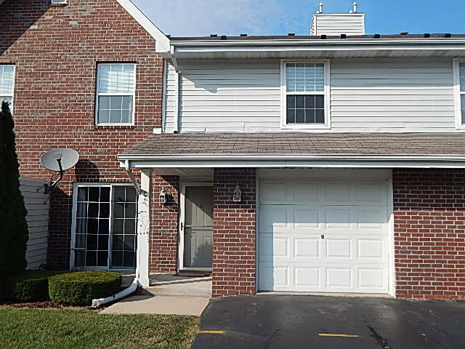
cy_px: 174
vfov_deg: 40.7
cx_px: 232
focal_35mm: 35
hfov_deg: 52.6
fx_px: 470
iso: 125
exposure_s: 1/400
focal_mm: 6.1
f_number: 6.7
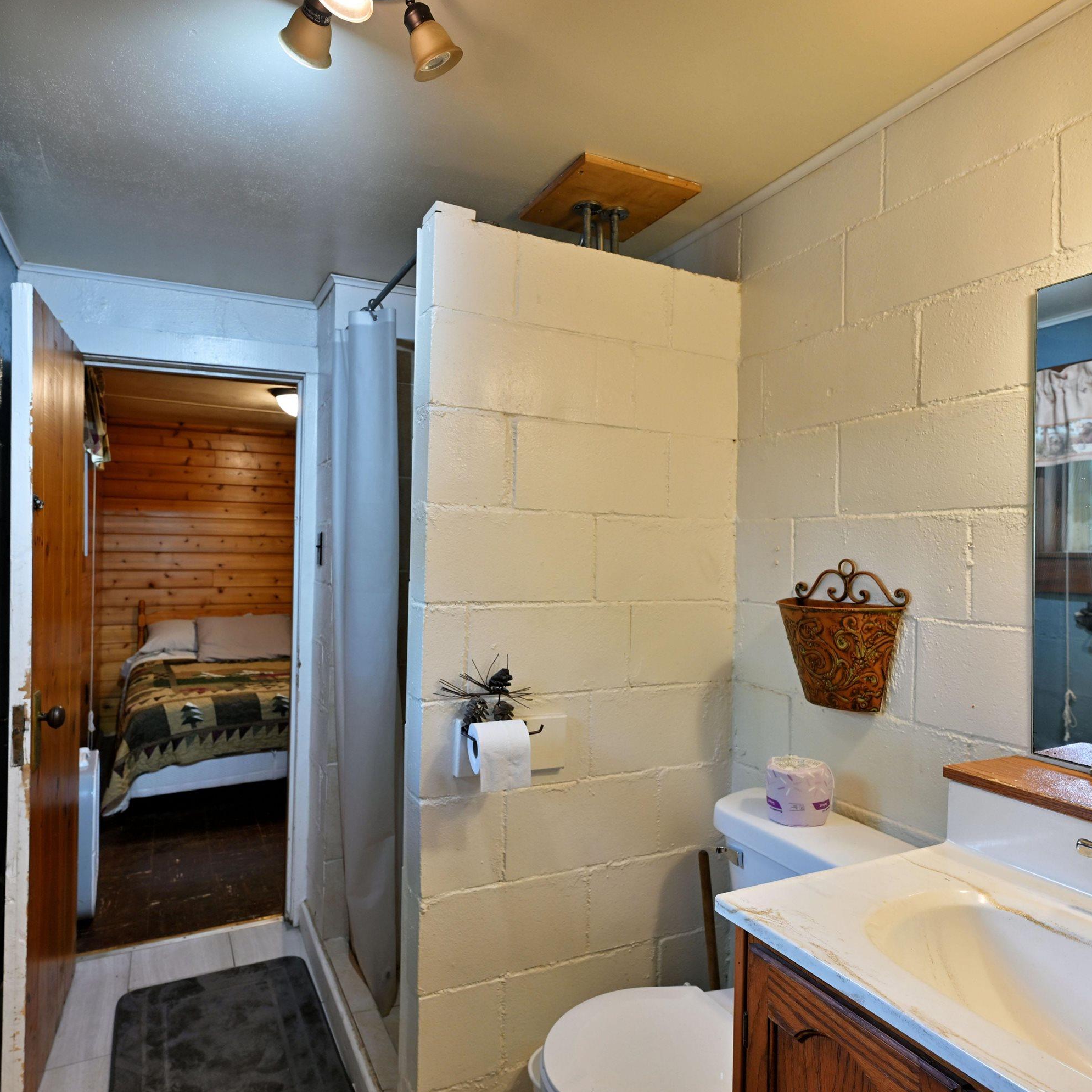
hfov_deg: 72.1
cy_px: 552
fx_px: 749
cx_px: 511
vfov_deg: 72.1
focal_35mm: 21
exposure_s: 1/25
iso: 250
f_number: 5.6
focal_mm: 16
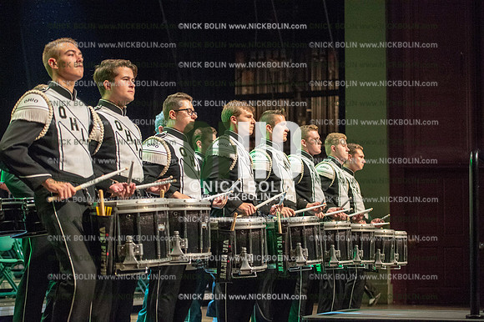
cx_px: 242
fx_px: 941
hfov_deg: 28.9
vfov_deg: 19.4
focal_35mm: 70
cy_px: 161
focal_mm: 70
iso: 8000
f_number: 2.8
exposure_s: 1/800
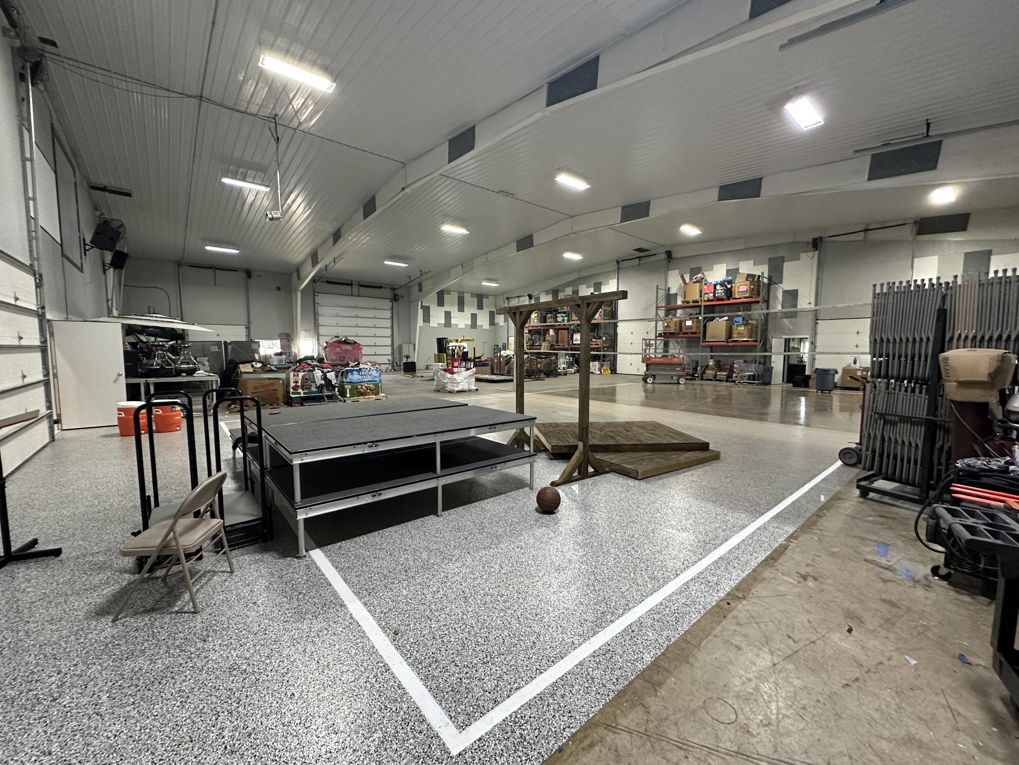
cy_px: 382
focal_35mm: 14
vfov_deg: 85.7
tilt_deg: -4.3
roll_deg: -0.6
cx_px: 510
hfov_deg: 102.1
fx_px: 412
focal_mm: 2.22
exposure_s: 1/60
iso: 400
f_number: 2.2
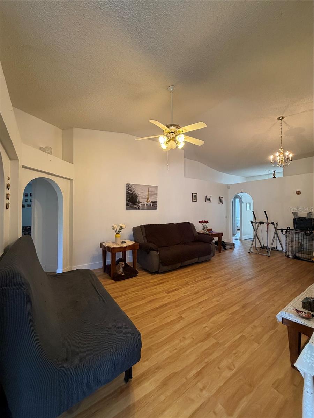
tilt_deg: +1.5
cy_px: 209
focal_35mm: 14
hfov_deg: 85.7
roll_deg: +0.0
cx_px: 157
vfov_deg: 102.1
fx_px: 169
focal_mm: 2.22
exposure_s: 1/60
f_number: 2.2
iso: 320
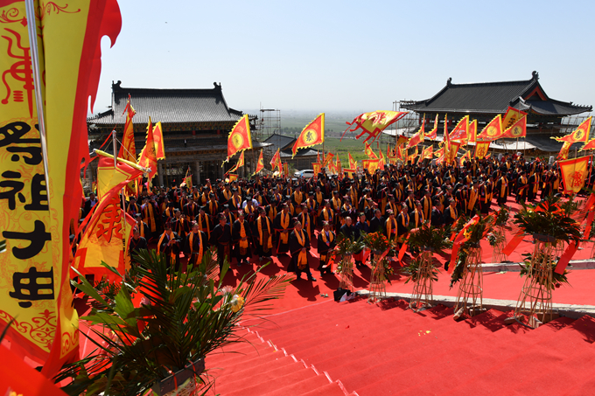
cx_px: 284
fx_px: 330
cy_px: 179
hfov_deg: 83.9
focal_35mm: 20
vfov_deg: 61.8
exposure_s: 1/320
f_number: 9
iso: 125
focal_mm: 17
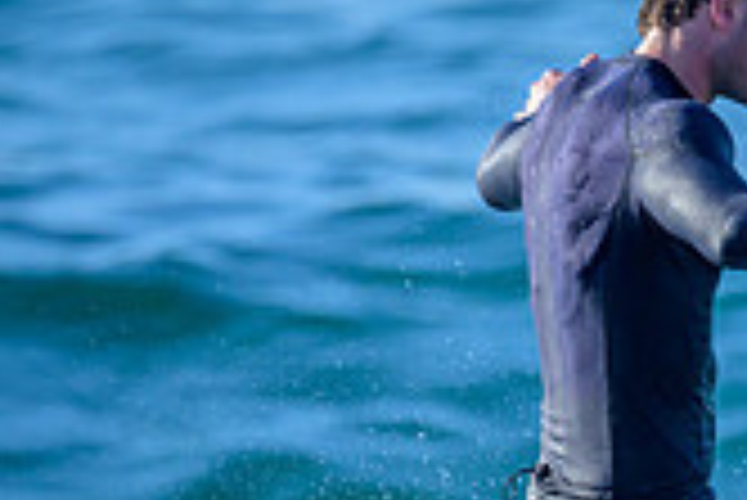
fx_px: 57983
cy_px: 669
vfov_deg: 0.5
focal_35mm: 2792
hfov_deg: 0.7
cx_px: 1017
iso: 900
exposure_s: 1/2000
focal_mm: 800
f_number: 6.3
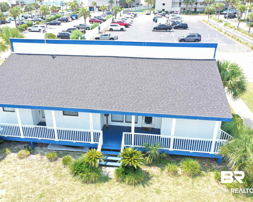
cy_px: 102
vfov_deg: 45.8
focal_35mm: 32
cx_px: 117
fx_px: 240
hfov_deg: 55.6
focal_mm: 10.26
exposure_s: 1/160
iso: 100
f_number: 4.5
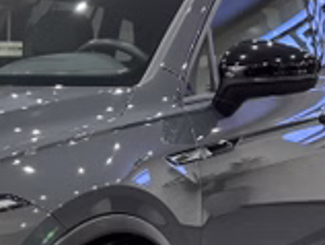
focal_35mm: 97
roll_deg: -1.1
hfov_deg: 19.0
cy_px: 241
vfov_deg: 15.0
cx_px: -70
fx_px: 912
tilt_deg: -9.6
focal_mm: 6.86
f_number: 1.78
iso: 250
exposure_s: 1/50
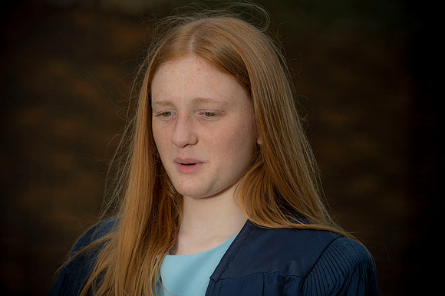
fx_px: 2409
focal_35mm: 195
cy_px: 148
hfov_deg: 10.6
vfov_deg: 7.0
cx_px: 222
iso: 80
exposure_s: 1/250
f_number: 6.3
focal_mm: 195
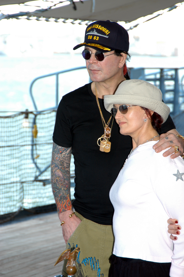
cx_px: 92
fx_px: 1175
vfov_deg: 13.4
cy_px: 138
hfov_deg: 9.0
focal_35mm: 153
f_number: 5.6
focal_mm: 102
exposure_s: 1/125
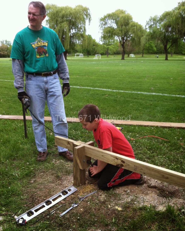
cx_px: 93
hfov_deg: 40.1
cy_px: 119
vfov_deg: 49.1
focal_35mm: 37
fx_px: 253
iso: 80
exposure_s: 1/400
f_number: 2.8
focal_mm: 3.85
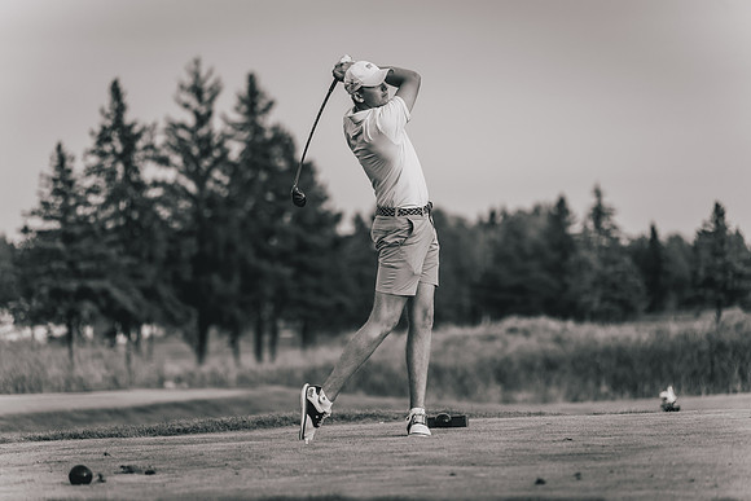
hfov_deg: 13.7
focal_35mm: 150
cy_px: 250
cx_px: 376
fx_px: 3130
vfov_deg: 9.2
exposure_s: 1/2500
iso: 400
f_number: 2.8
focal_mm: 150
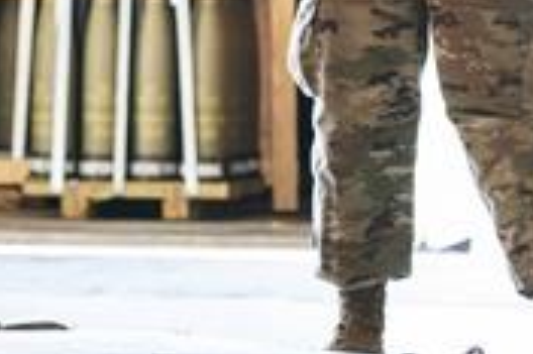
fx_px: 5458
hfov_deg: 5.6
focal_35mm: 369
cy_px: -47
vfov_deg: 3.7
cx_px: -148
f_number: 4.5
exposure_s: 1/400
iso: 6400
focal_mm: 100
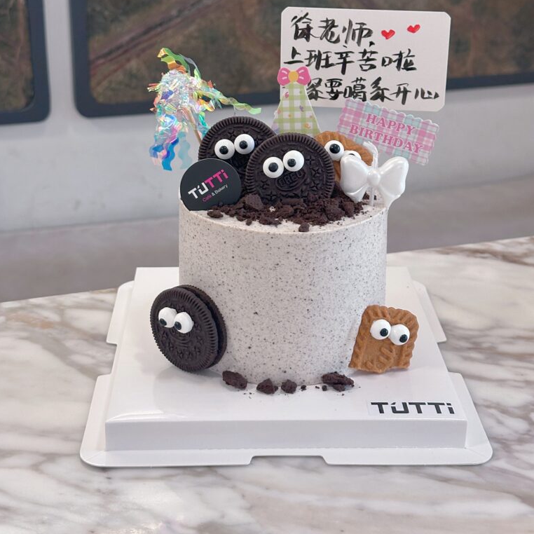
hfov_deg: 30.0
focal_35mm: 57
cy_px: 186
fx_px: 995
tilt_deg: -19.9
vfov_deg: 29.9
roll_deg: -1.4
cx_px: 266
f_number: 1.78
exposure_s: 1/50
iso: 200
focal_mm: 6.86
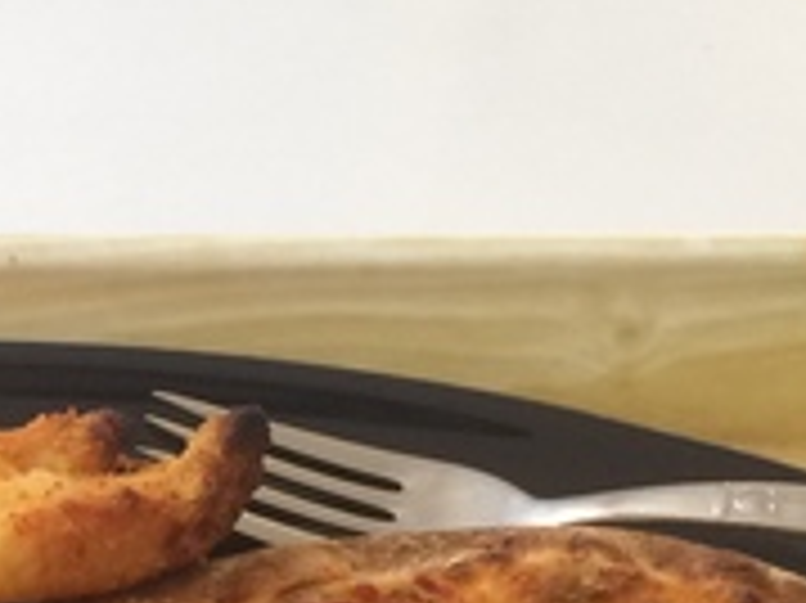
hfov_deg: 16.6
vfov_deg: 12.5
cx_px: -252
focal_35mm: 112
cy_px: 922
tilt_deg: -49.2
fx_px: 2606
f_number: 2.2
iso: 64
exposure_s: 1/33
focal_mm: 4.15
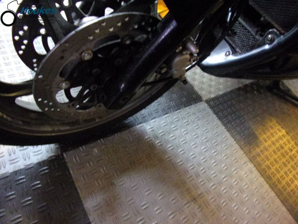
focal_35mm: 24
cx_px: 149
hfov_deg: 71.6
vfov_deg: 56.8
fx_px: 207
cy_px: 112
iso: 800
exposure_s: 1/16
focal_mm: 4.3
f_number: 3.3
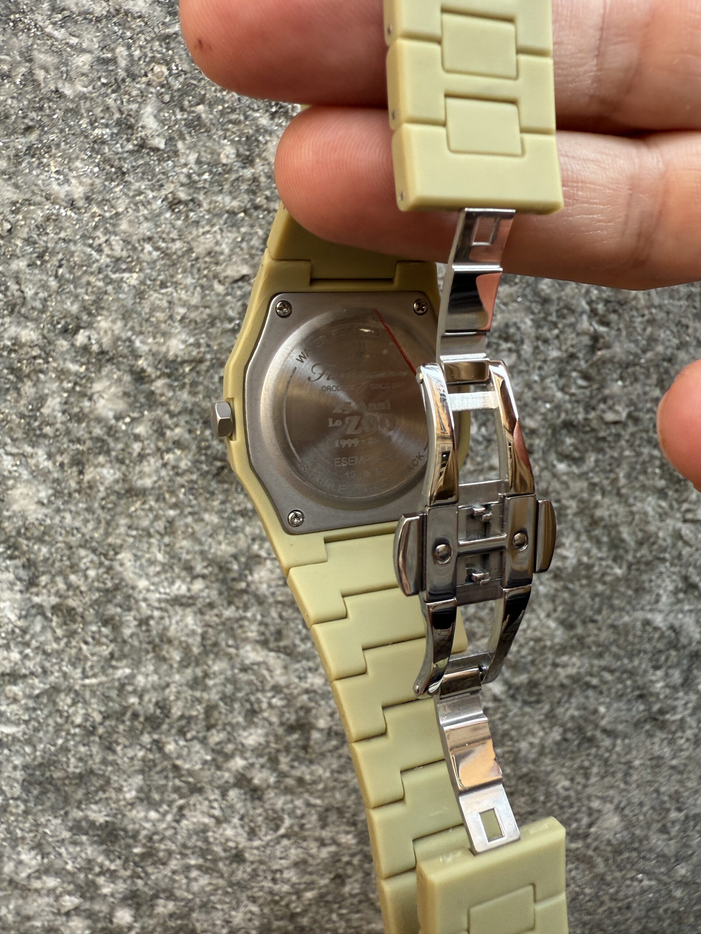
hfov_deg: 56.8
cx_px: 350
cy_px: 467
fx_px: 648
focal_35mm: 24
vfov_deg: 71.6
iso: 64
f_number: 2.2
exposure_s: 1/120
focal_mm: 2.22
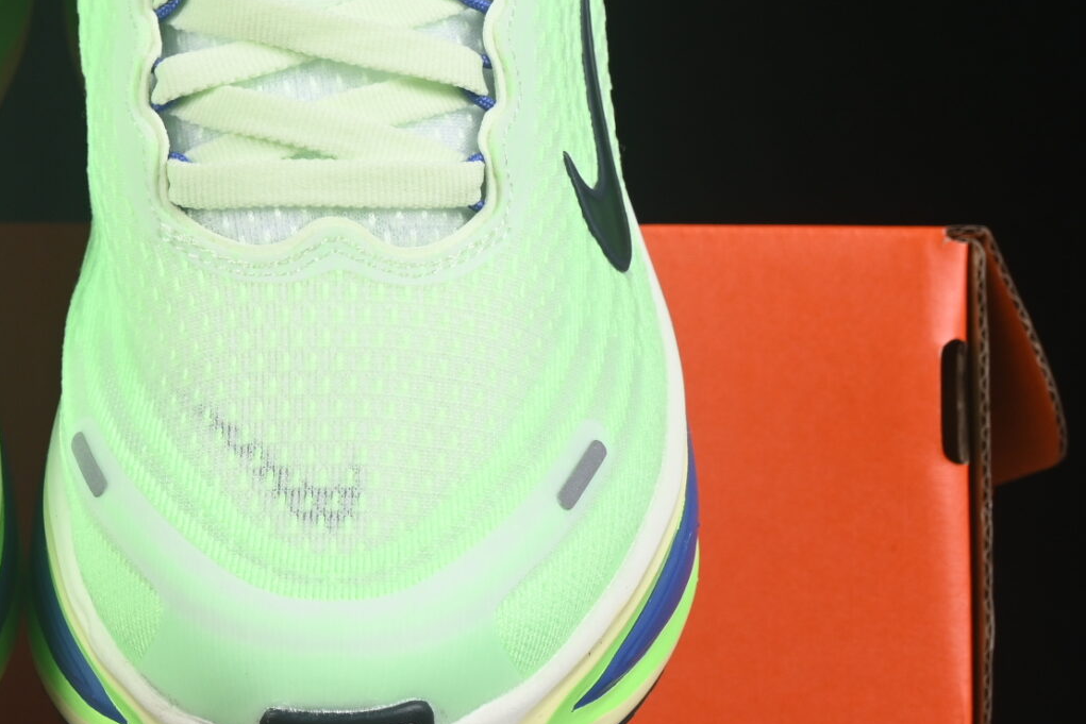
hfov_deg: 10.9
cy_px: 242
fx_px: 5672
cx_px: 32
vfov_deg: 7.3
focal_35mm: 188
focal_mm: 50
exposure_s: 1/80
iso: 160
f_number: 8
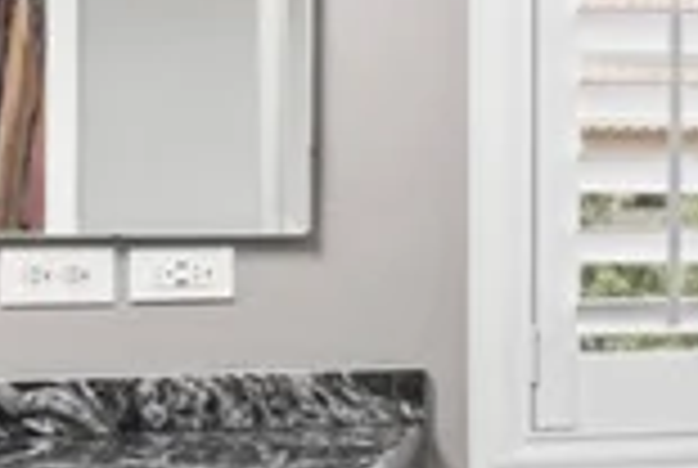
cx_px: 1747
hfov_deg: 13.0
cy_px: 187
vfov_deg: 12.3
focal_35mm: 112
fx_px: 2176
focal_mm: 17
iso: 400
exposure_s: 1/15
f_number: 8
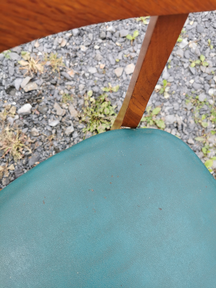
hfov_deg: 51.4
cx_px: 108
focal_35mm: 27
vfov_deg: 65.3
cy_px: 144
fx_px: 225
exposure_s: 1/274
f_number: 1.6
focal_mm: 5.56
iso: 50
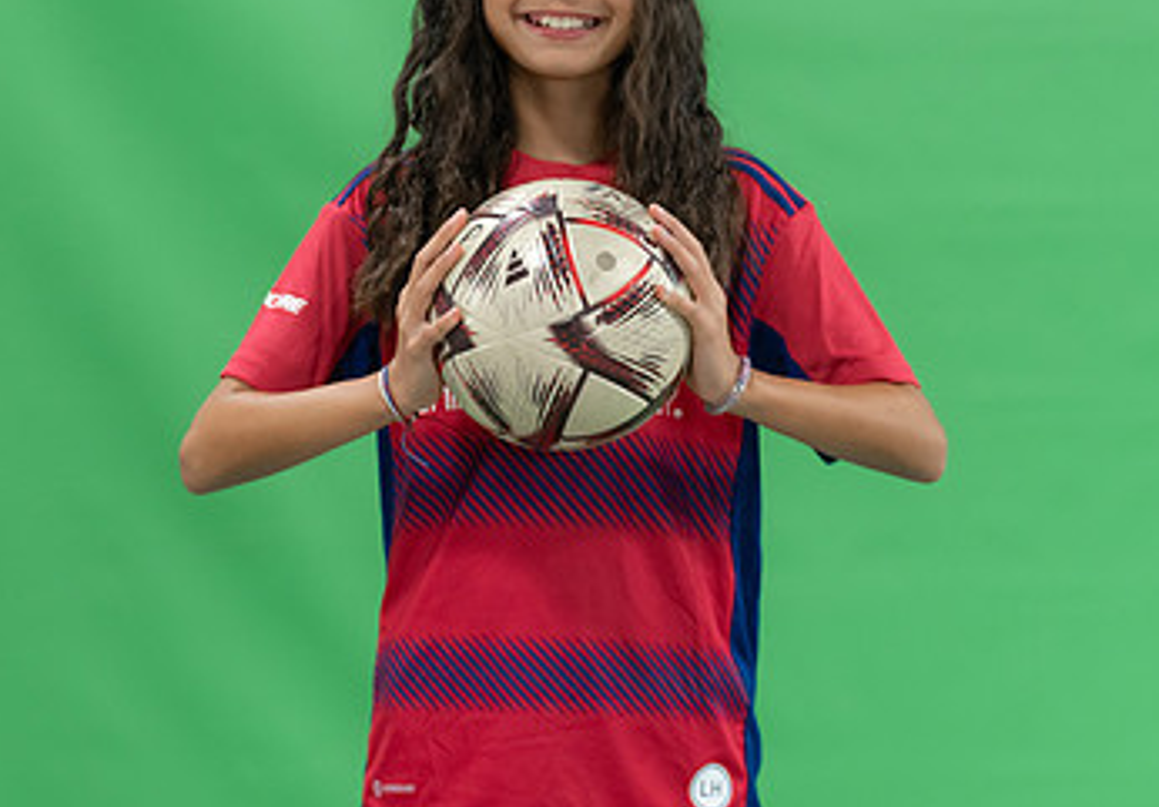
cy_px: 261
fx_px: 7410
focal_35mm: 227
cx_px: 553
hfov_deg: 8.9
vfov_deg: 6.2
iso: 1000
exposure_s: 1/250
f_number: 2.8
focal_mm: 118
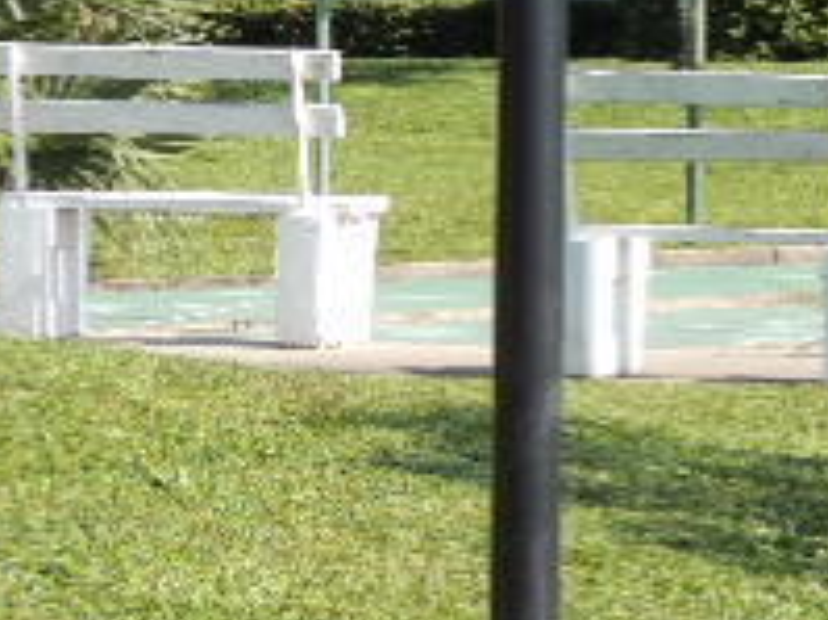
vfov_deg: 2.7
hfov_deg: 3.6
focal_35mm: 547
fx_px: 13076
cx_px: 878
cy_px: -92
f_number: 4.5
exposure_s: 1/320
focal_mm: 30.3
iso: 100
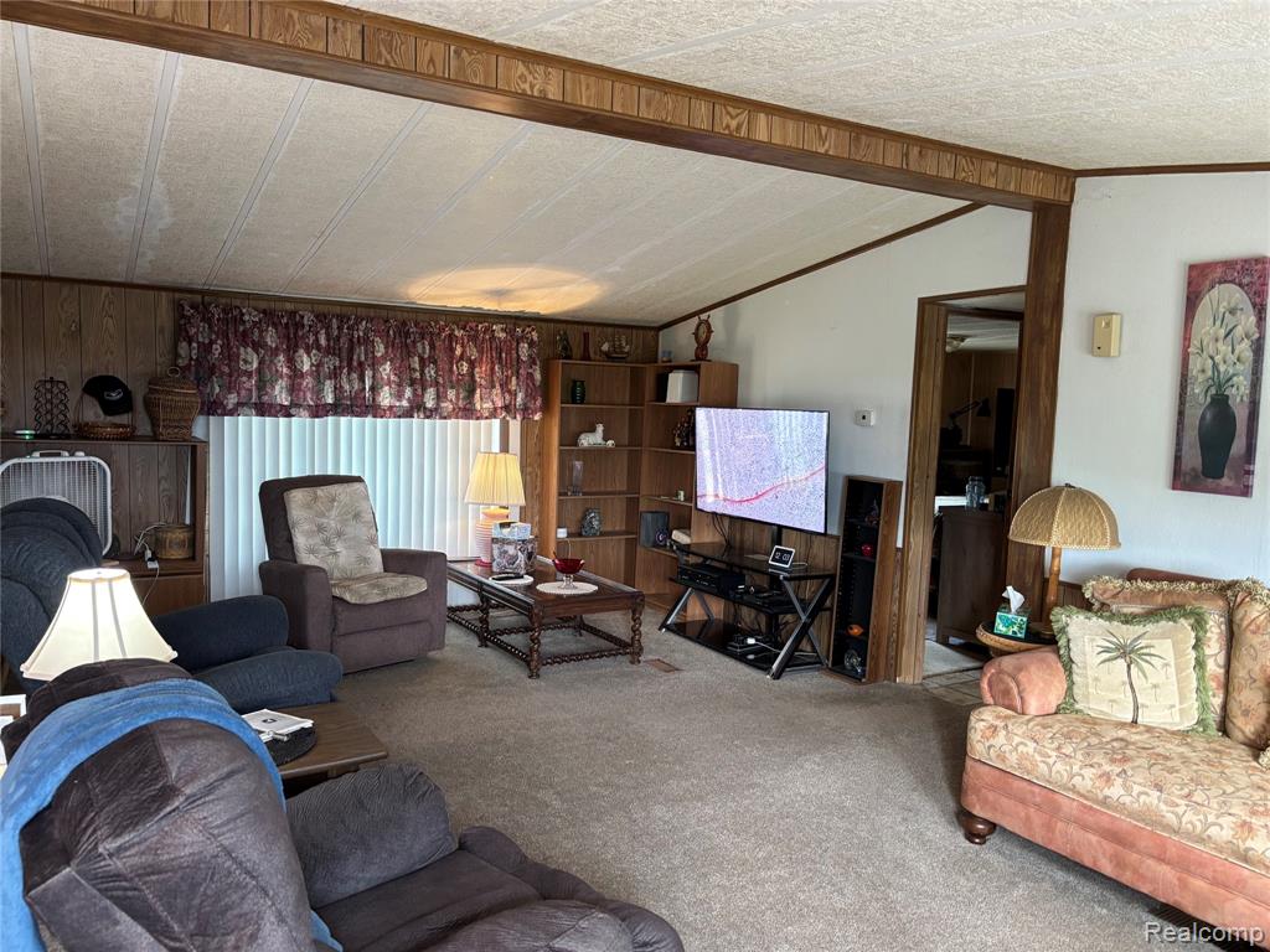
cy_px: 476
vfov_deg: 53.1
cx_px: 635
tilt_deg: -4.9
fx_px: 954
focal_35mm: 26
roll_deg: -1.8
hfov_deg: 67.3
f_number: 1.6
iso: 250
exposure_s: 1/60
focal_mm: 5.96
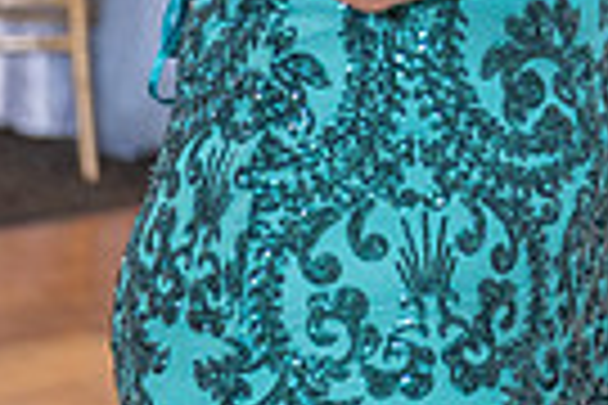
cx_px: 793
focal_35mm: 301
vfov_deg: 4.5
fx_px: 5083
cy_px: -398
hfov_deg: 6.8
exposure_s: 1/160
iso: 800
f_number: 4
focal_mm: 70
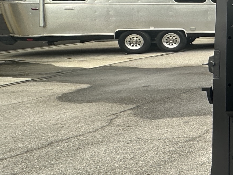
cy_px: 26
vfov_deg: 22.2
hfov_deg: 18.1
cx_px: 484
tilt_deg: -3.2
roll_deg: +0.7
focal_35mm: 65
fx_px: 438
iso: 64
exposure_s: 1/99
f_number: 2.2
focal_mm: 2.22
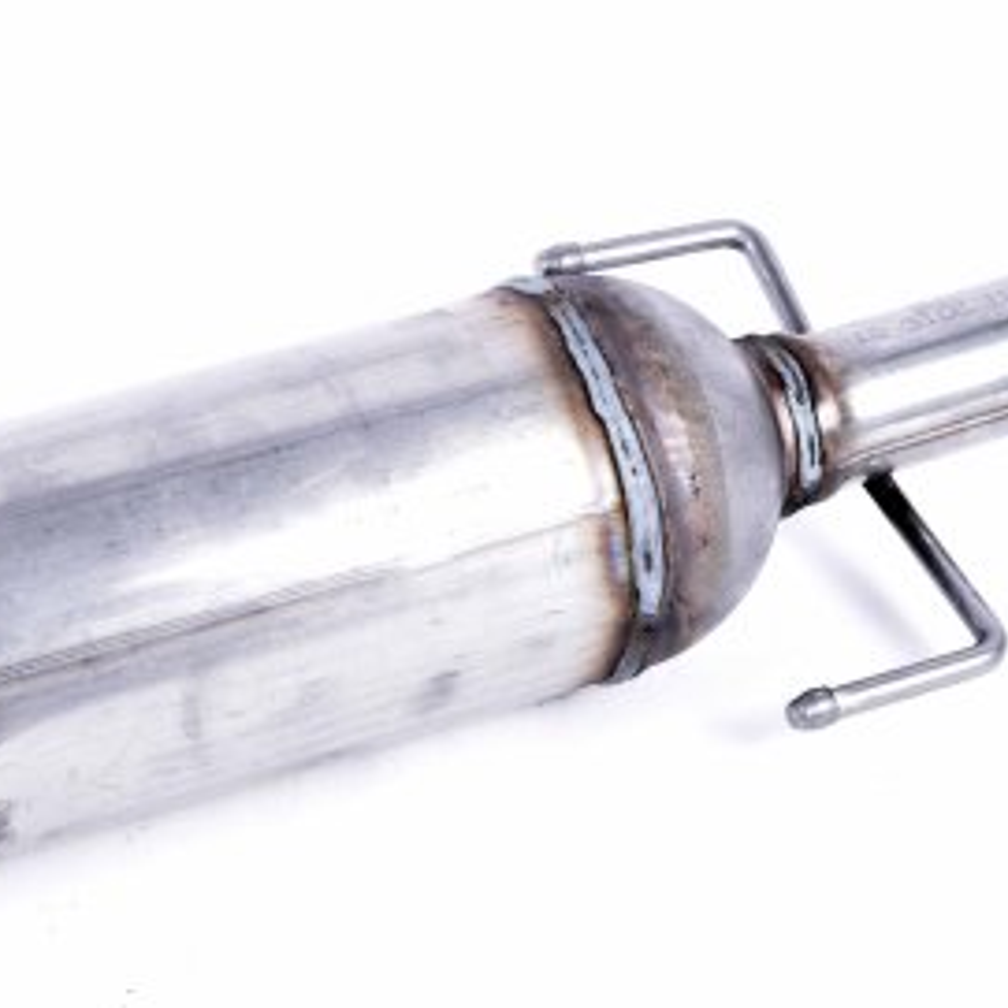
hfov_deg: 12.9
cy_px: 526
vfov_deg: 12.9
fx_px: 4448
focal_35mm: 135
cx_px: 227
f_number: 16
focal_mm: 48
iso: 200
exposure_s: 1/60
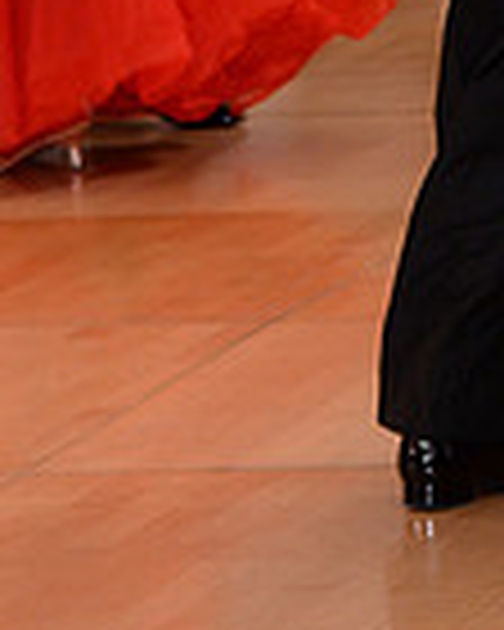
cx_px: 722
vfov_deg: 4.1
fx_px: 8707
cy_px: -270
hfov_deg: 3.3
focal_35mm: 467
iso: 2500
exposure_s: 1/200
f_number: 5.6
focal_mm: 120
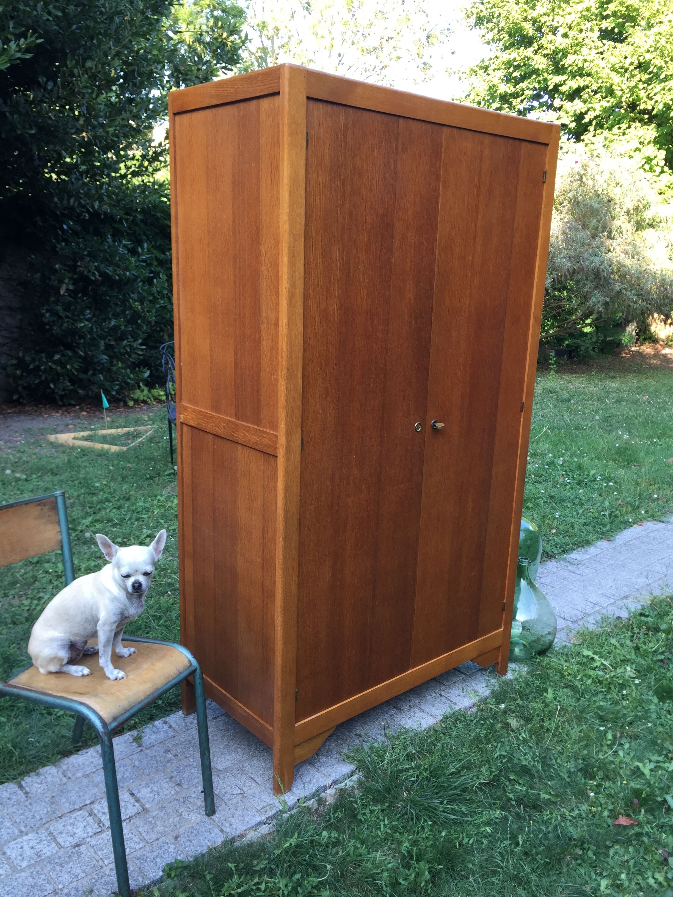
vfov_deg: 61.7
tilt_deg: -14.5
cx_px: 336
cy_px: 448
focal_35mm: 29
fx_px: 752
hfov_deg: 48.2
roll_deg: -1.2
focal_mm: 4.15
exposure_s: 1/100
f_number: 2.2
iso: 32
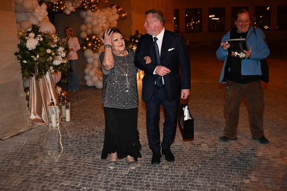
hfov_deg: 50.7
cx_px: 144
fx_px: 303
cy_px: 96
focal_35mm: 38
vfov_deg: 35.1
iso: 4000
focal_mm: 38
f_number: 5
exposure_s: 1/125
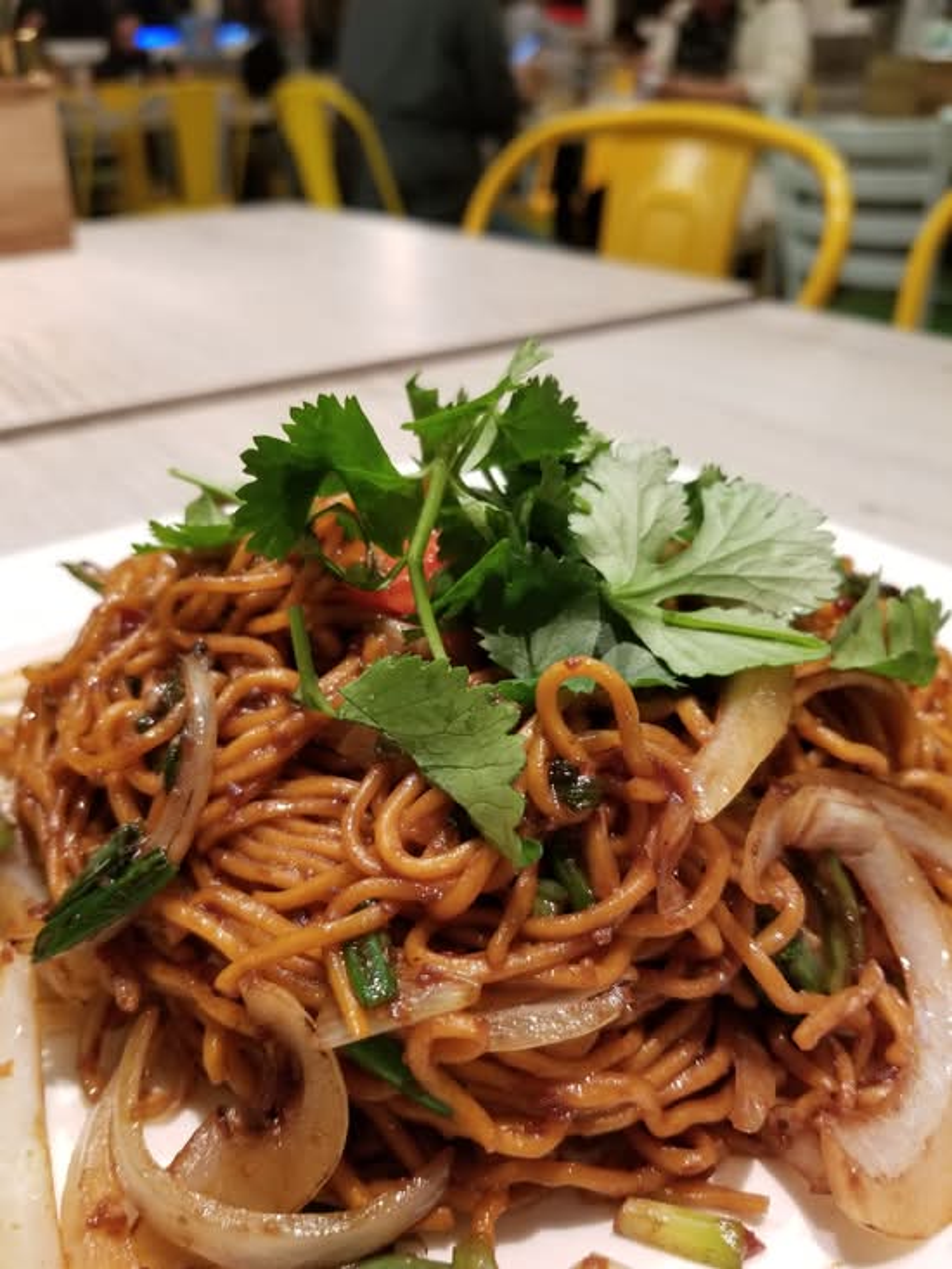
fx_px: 953
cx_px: 476
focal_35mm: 26
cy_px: 634
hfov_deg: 53.1
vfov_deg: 67.3
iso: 200
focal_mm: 4.3
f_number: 1.7
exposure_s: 1/17
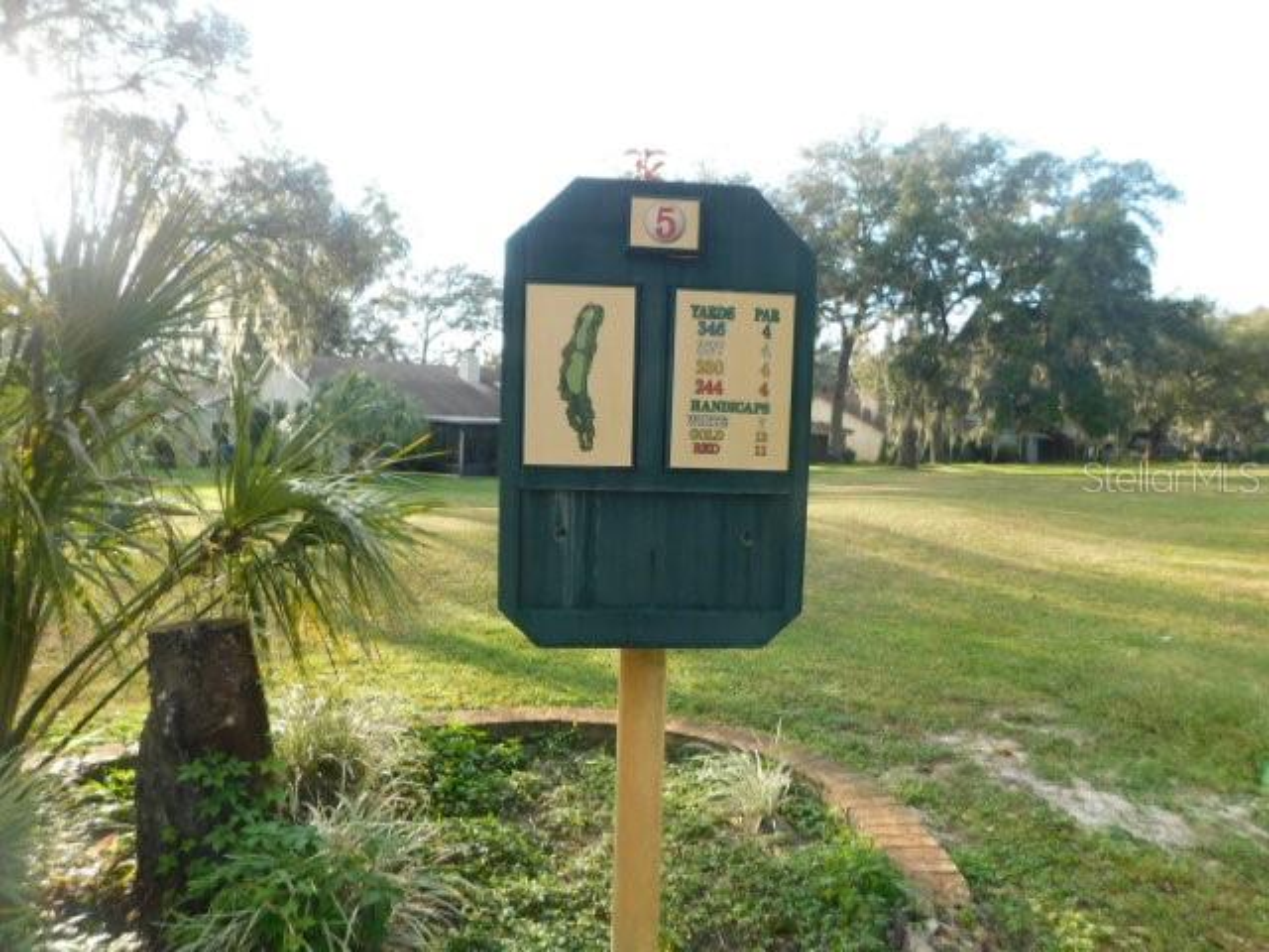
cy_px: 476
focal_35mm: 23
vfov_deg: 58.9
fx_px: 843
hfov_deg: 73.9
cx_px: 634
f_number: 3
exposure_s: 1/320
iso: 125
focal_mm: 4
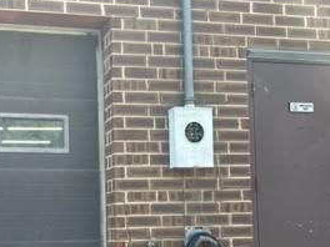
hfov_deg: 30.3
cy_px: 211
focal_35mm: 63
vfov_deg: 22.8
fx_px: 601
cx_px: 94
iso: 50
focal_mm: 5.7
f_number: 1.5
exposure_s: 1/604
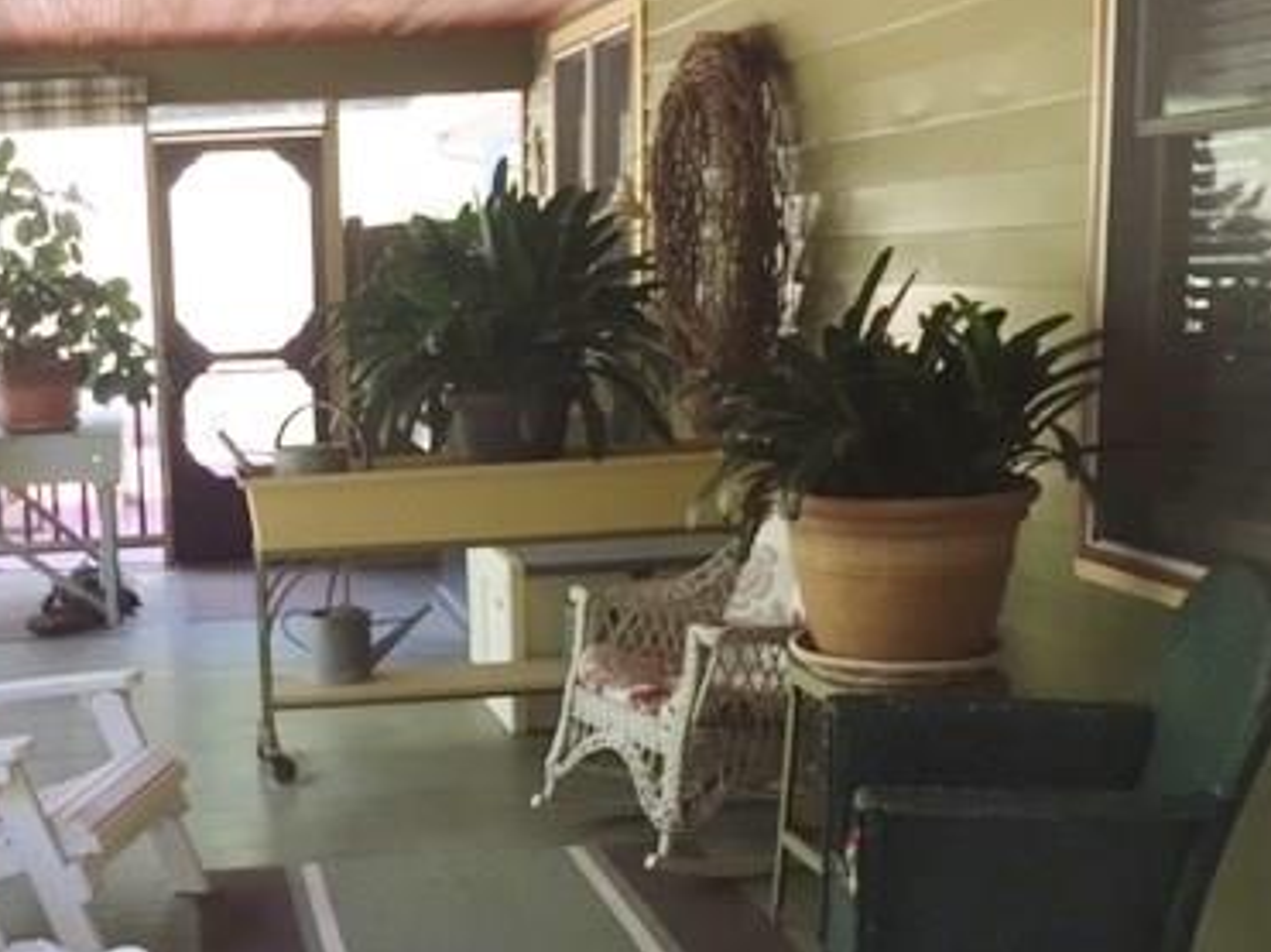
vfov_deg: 29.0
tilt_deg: -9.7
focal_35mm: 50
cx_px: 230
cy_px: 575
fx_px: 1835
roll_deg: +2.5
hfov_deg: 36.7
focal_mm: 4.15
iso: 32
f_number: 2.2
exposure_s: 1/40
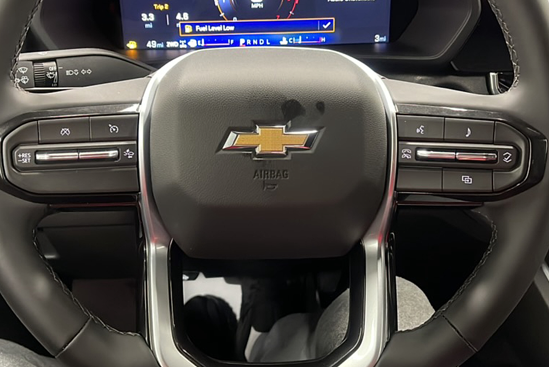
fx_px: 564
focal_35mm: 37
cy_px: 120
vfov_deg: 35.6
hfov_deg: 51.9
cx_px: 276
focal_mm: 5.1
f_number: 1.6
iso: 640
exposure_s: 1/40
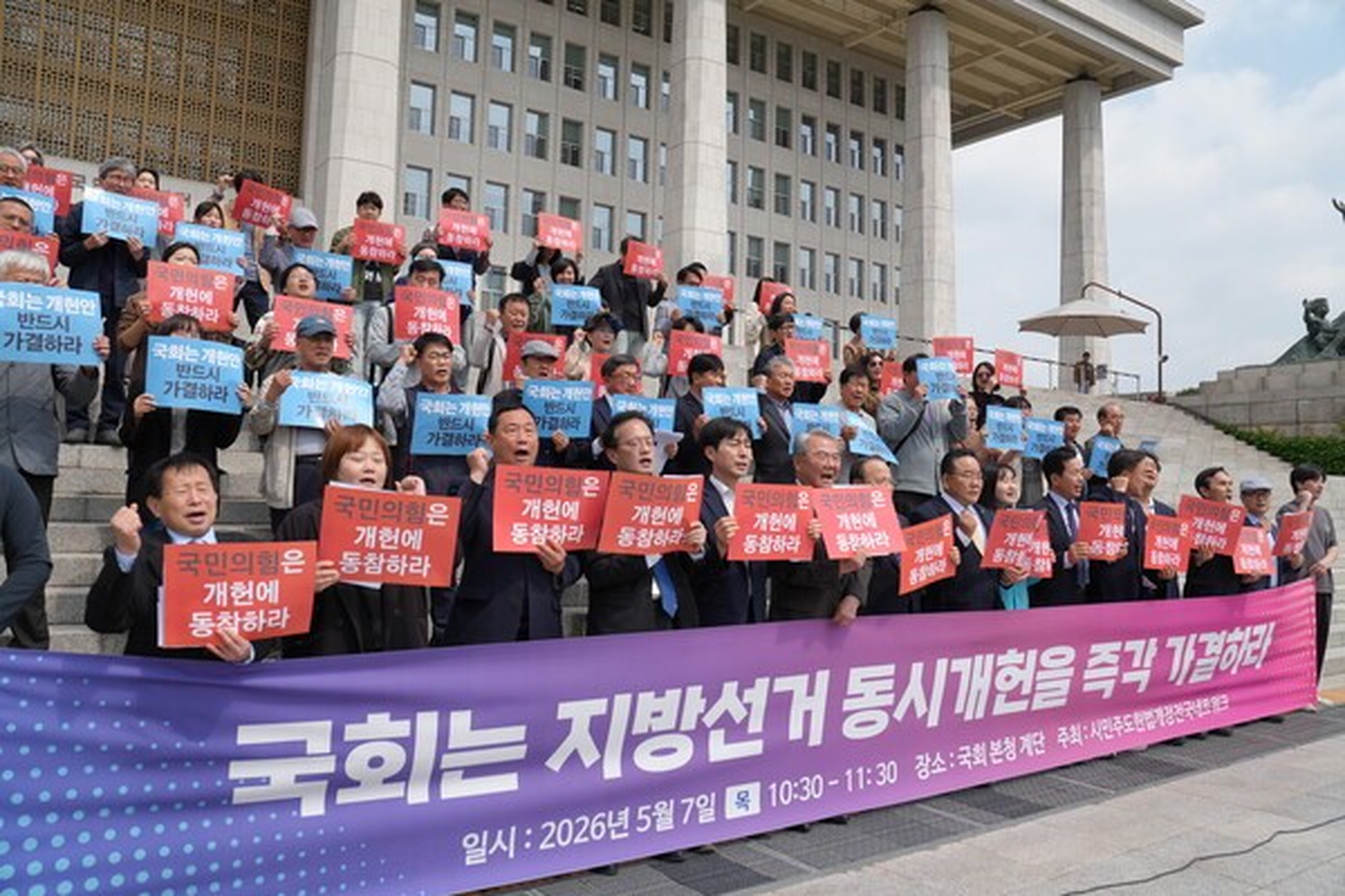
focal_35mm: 26
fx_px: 953
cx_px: 672
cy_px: 448
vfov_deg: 50.4
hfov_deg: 70.4
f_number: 4.5
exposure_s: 1/1250
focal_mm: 17
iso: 100
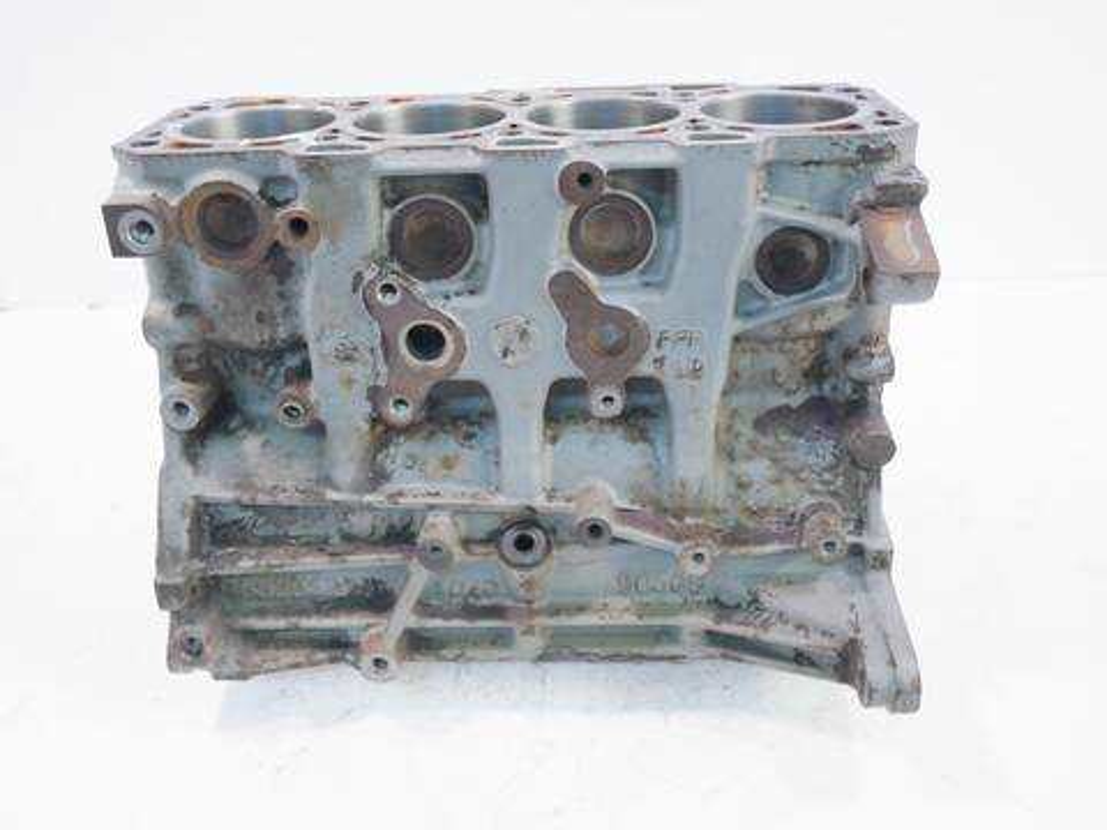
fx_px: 1023
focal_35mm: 32
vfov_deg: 44.2
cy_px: 415
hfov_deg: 56.8
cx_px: 554
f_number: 4
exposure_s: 1/60
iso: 500
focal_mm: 16
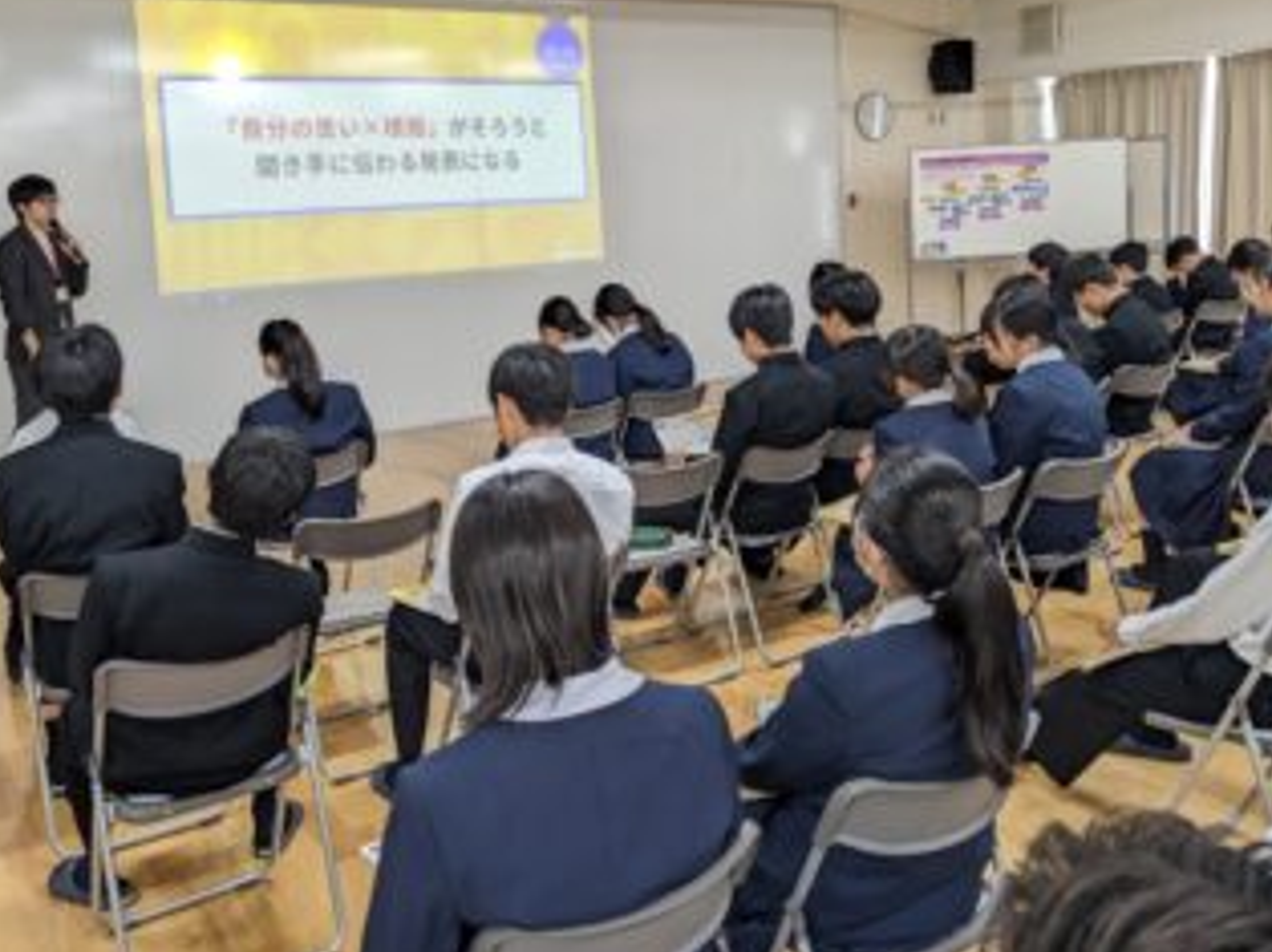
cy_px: 421
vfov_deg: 45.3
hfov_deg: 58.2
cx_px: 709
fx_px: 1138
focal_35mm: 31
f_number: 1.73
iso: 128
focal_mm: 4.38
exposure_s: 1/99.9
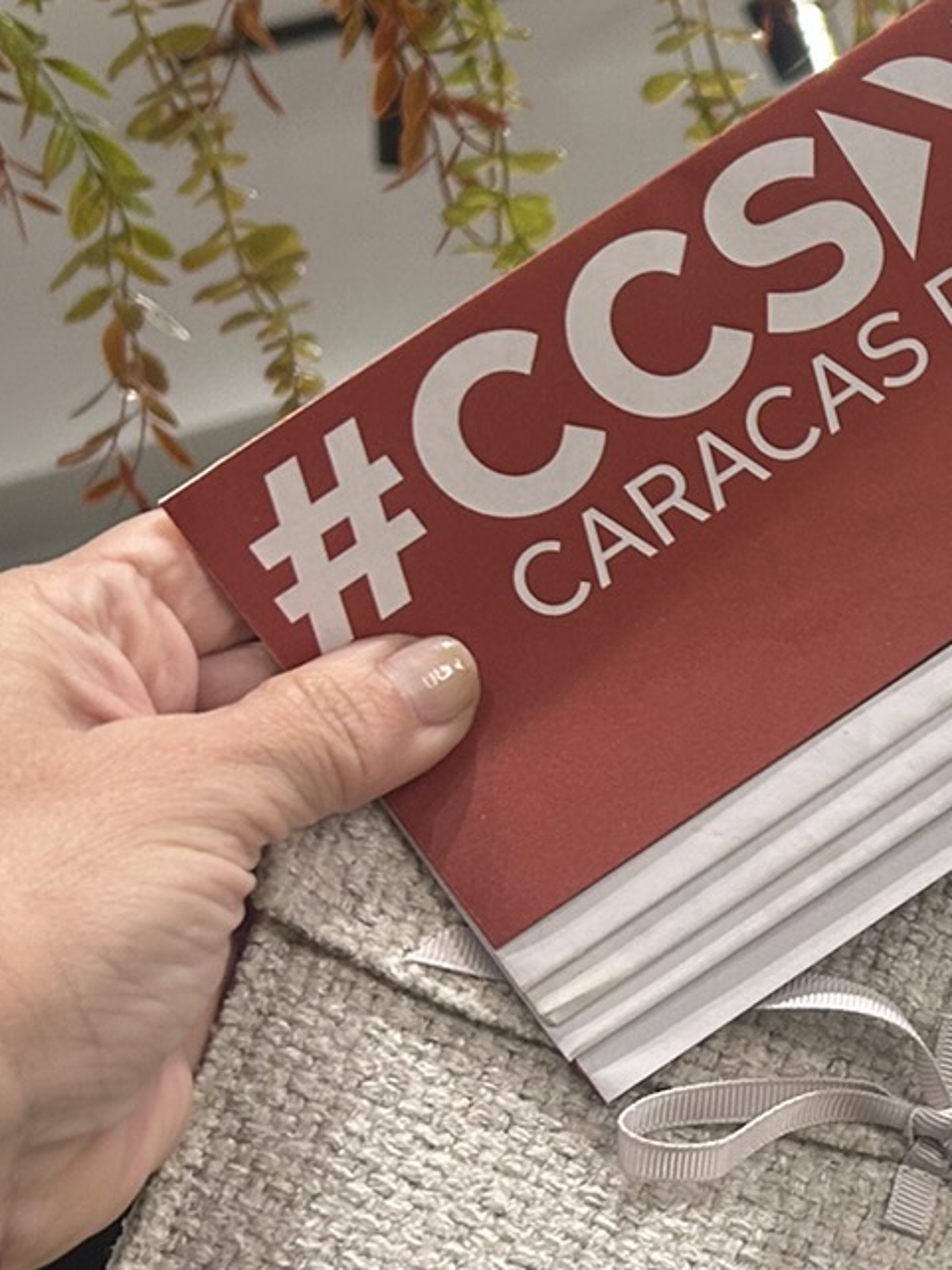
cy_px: 835
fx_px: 3046
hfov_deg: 16.5
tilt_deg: -4.0
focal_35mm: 83
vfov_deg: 23.5
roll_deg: +18.6
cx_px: 1332
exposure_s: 1/60
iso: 100
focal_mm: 5.7
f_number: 1.5
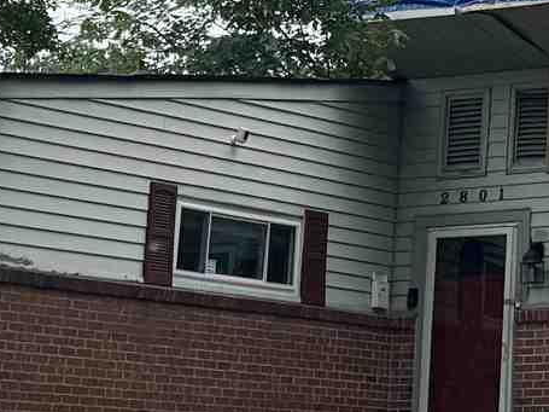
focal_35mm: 162
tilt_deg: +23.8
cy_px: -627
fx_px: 2569
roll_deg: +0.0
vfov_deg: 8.3
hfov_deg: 11.8
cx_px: 735
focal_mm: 6.76
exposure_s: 1/1597
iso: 80
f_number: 1.78
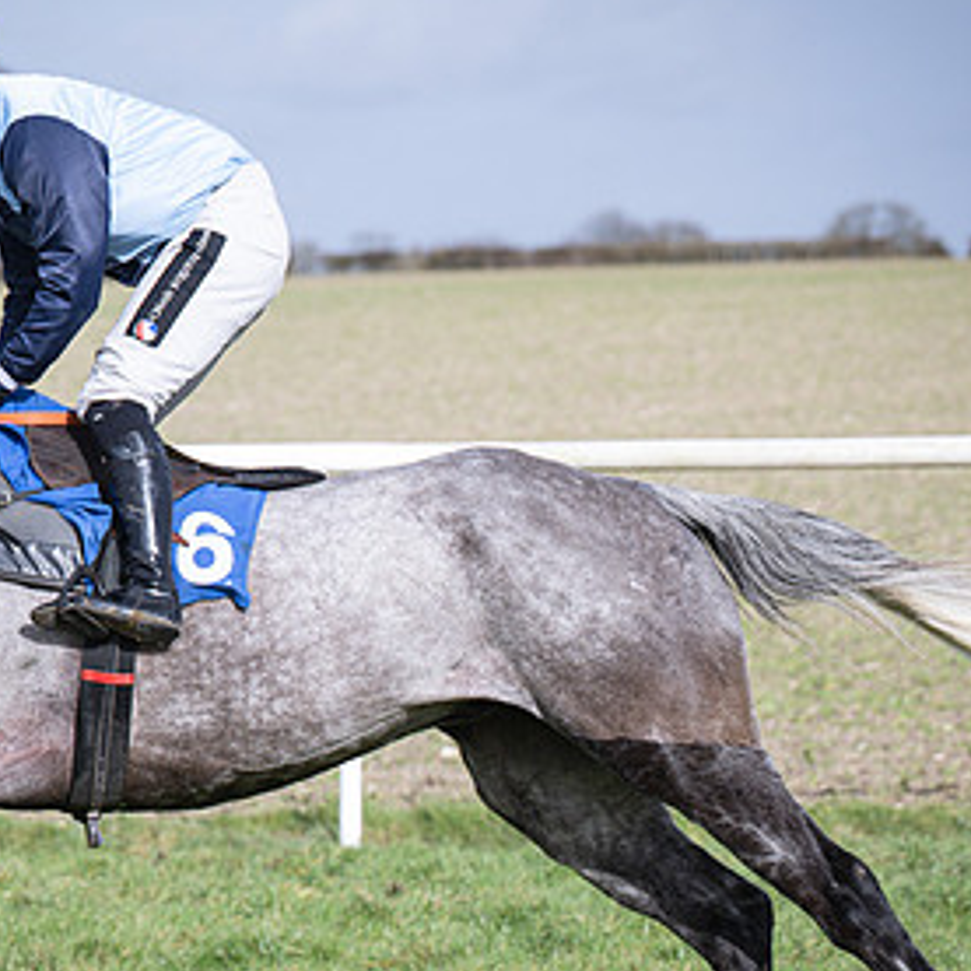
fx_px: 7394
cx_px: 50
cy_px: 866
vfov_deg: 7.5
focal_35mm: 233
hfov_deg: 7.5
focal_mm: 89
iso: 200
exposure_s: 1/2000
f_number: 4
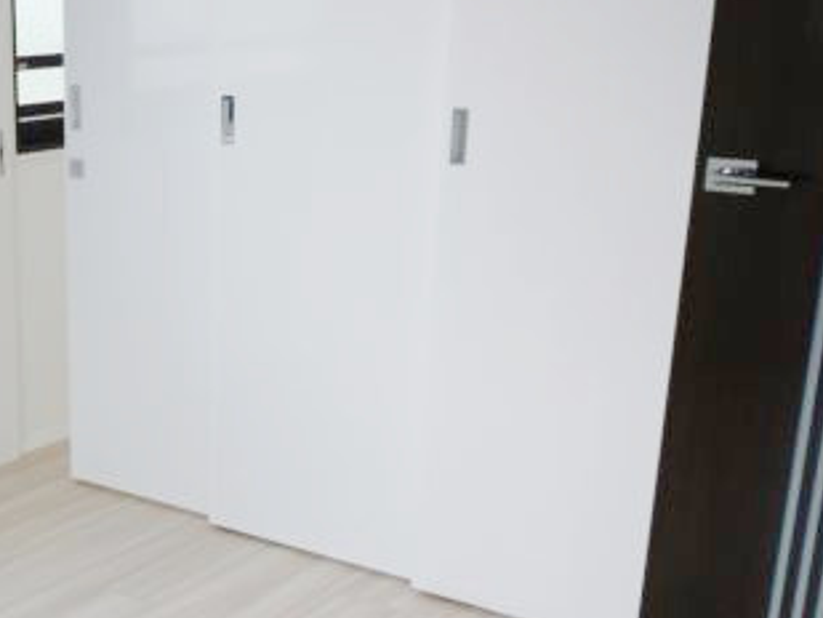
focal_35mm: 58
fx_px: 1379
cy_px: 490
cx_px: 77
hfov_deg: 31.6
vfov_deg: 24.9
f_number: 3.1
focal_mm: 5
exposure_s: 1/80
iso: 100
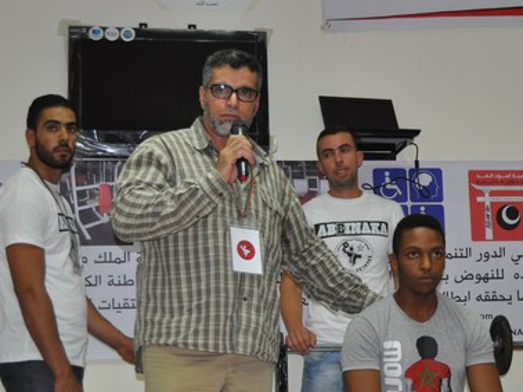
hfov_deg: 23.5
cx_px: 333
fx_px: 1253
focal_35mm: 83
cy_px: 268
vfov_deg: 17.7
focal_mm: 34
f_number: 4.5
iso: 800
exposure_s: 1/60
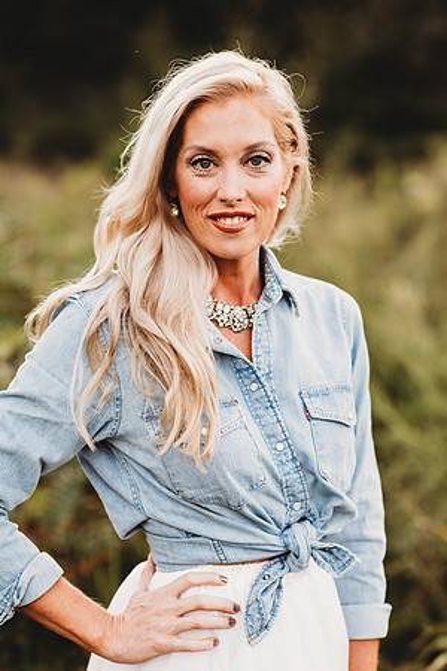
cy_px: 336
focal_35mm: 85
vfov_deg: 23.9
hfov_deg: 16.1
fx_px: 1583
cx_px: 224
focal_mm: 85
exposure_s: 1/200
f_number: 2.2
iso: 125
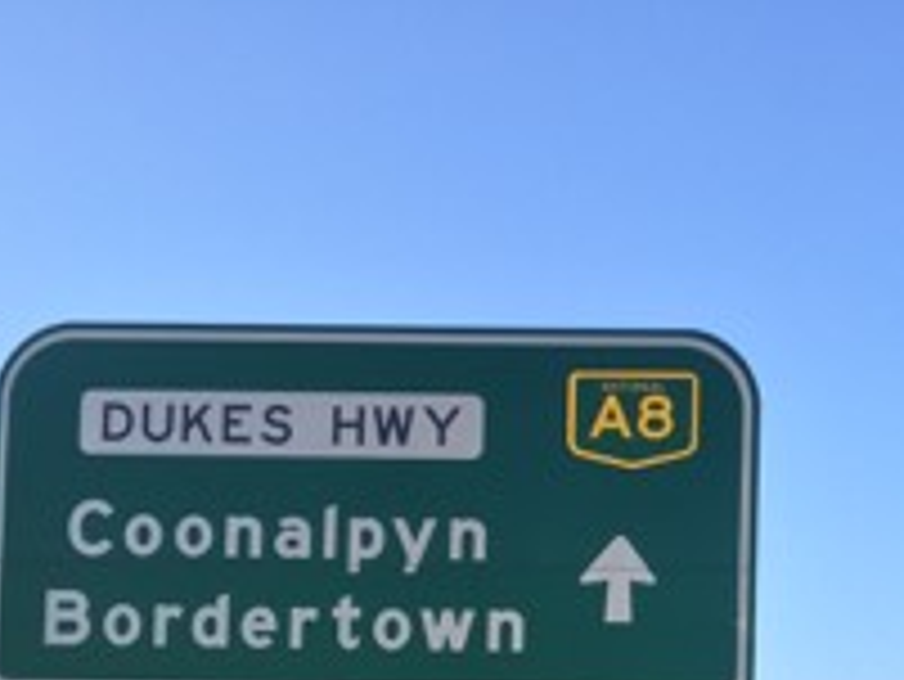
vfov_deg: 18.4
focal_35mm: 75
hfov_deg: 24.5
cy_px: 860
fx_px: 1960
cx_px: 953
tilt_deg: +4.5
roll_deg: -0.7
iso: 32
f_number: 2.2
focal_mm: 4.15
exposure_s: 1/599
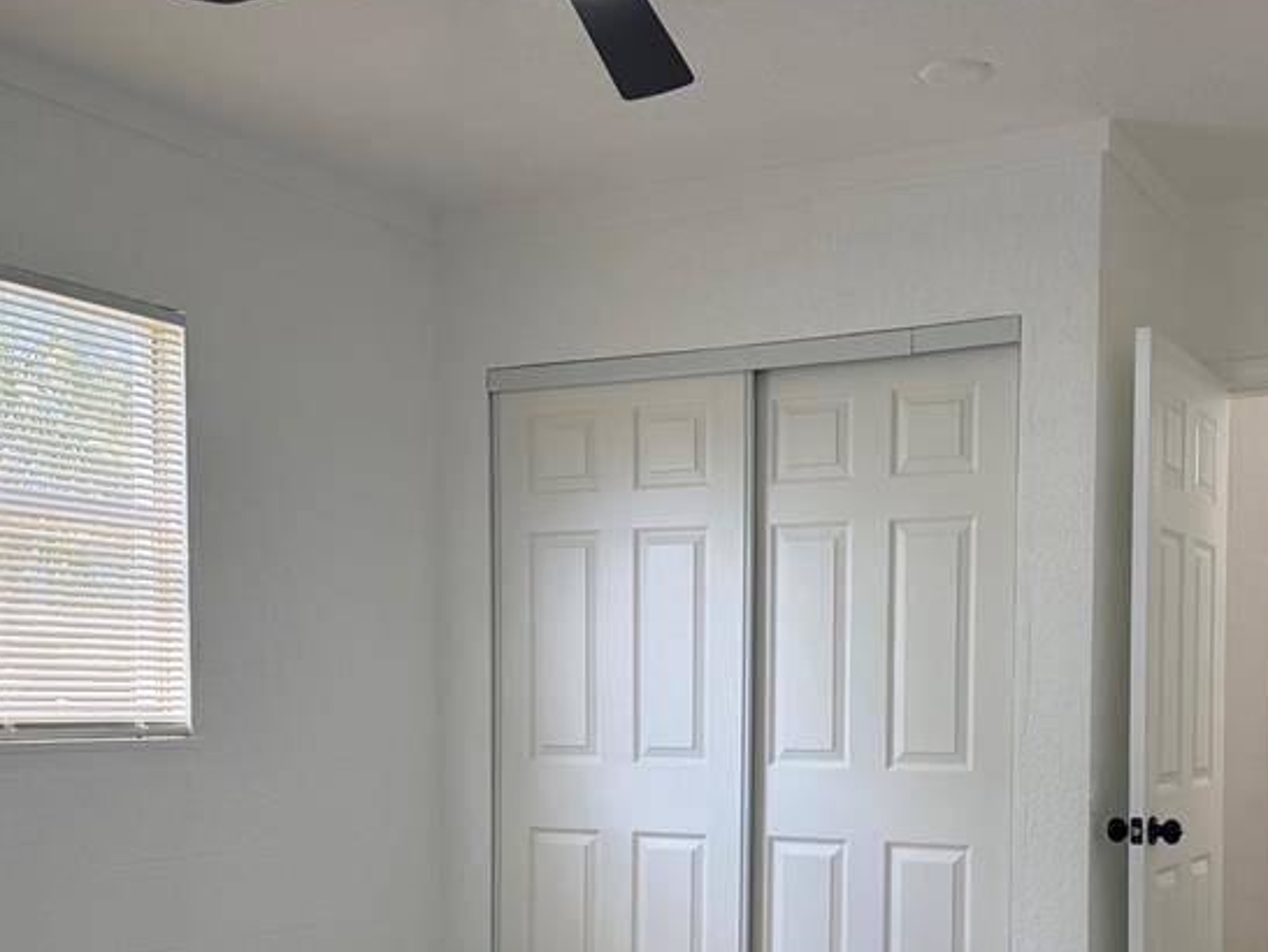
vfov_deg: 31.4
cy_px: 752
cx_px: 817
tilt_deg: -2.2
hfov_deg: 41.6
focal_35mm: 45
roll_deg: +0.0
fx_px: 1649
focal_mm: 6.76
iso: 100
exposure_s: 1/192
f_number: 1.78
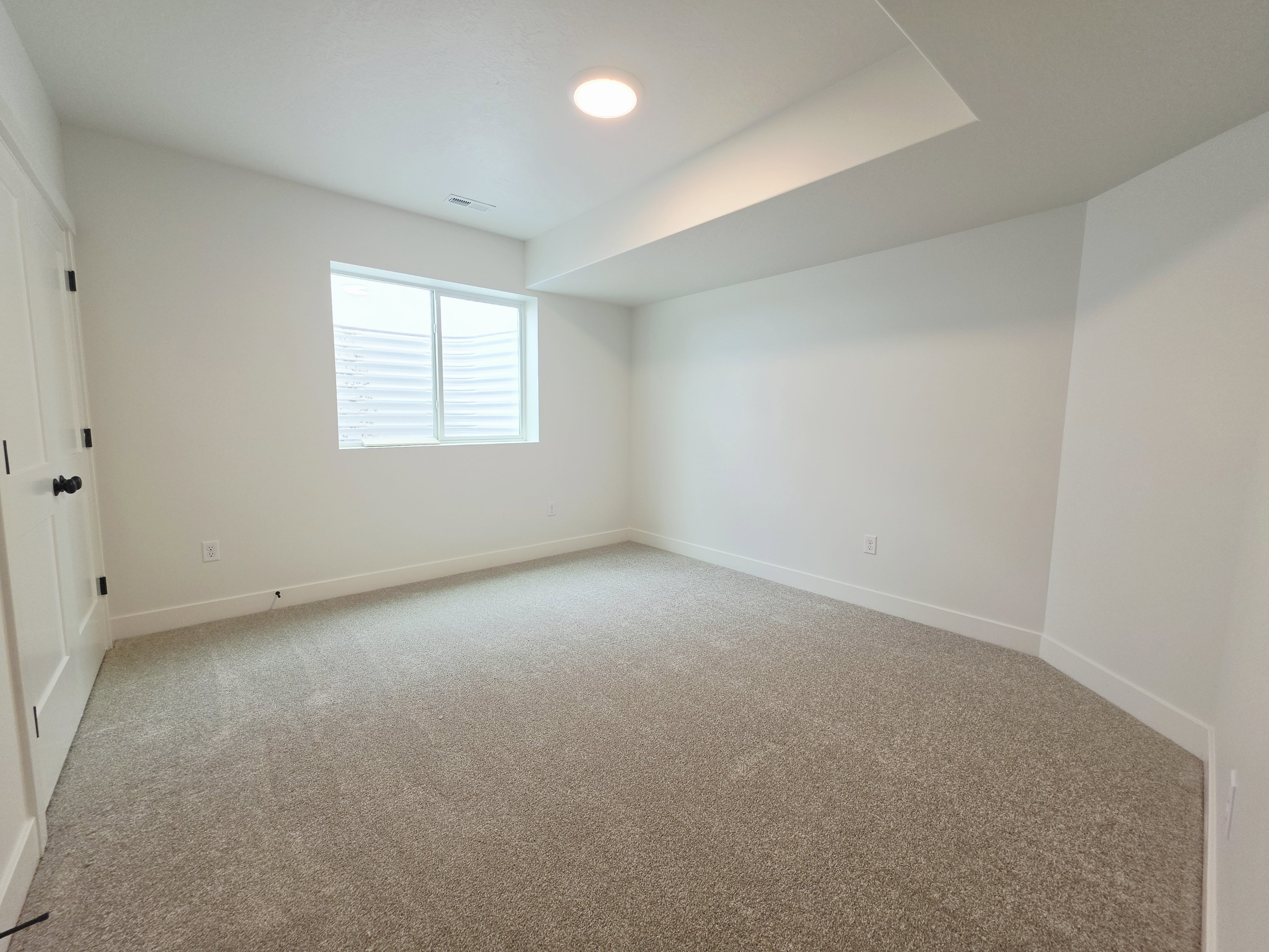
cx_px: 634
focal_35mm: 13
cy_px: 476
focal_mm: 2.2
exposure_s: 1/120
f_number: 1.9
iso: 40
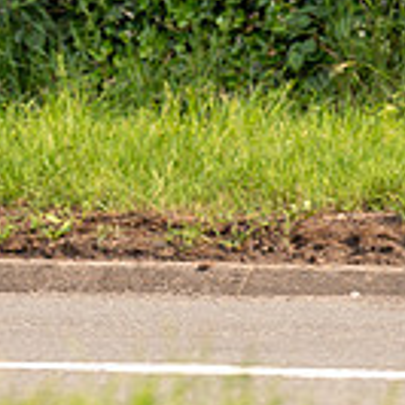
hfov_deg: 2.0
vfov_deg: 2.0
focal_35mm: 894
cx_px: -316
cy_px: 61
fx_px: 11834
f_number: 3.2
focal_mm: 200
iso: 250
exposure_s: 1/1000
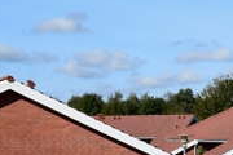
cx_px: 241
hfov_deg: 18.8
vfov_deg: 12.9
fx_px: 680
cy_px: 155
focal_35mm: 105
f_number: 11
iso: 360
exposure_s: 1/500
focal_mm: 30
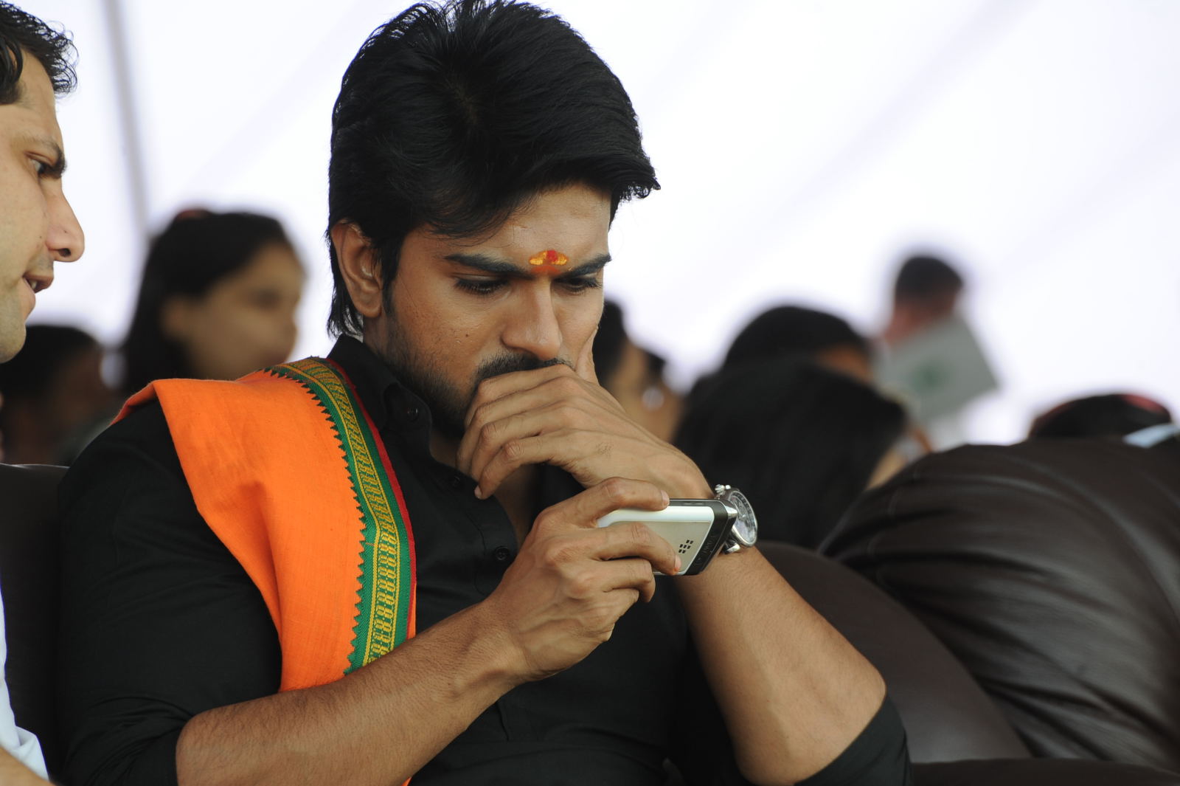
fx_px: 8845
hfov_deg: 7.6
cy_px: 393
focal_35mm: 270
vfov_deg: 5.1
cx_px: 590
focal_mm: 270
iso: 500
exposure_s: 1/125
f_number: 8
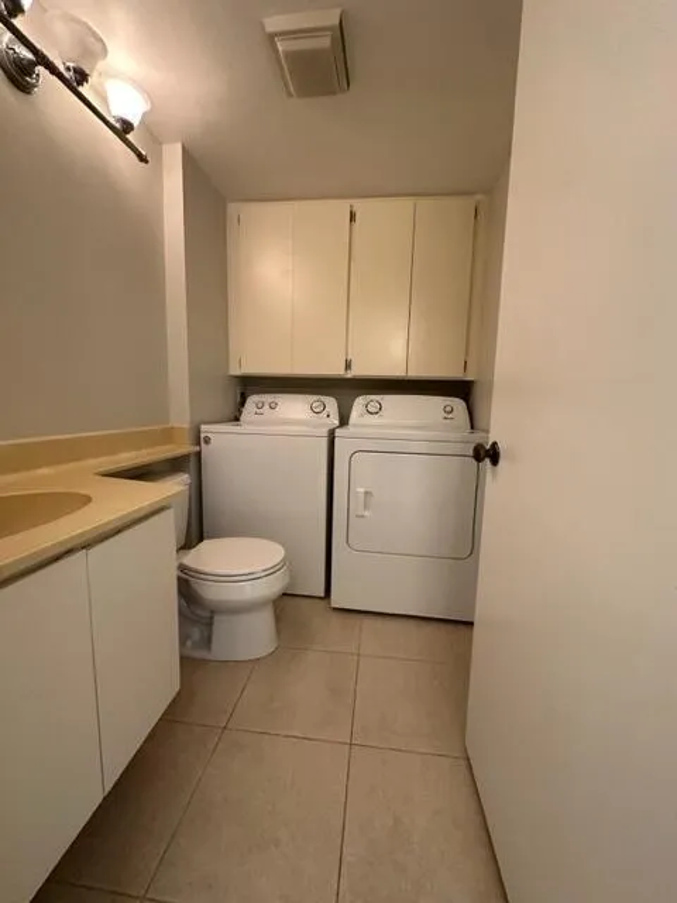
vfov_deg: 102.1
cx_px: 338
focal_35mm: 14
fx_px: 365
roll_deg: -2.0
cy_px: 452
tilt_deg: -8.4
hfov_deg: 85.7
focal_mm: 2.22
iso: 250
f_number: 2.2
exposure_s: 1/60
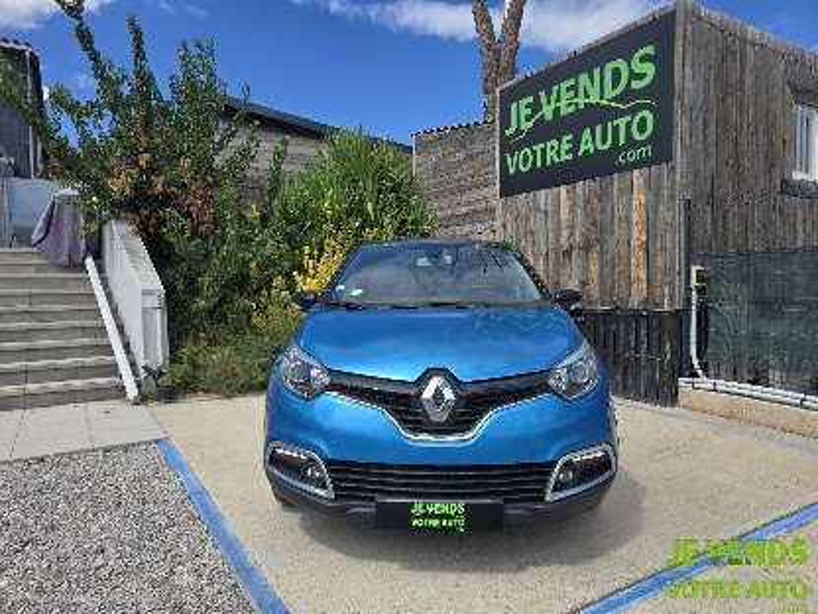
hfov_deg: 73.9
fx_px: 544
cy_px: 307
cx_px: 409
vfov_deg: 58.9
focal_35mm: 23
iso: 12
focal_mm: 6.3
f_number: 1.7
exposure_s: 1/833
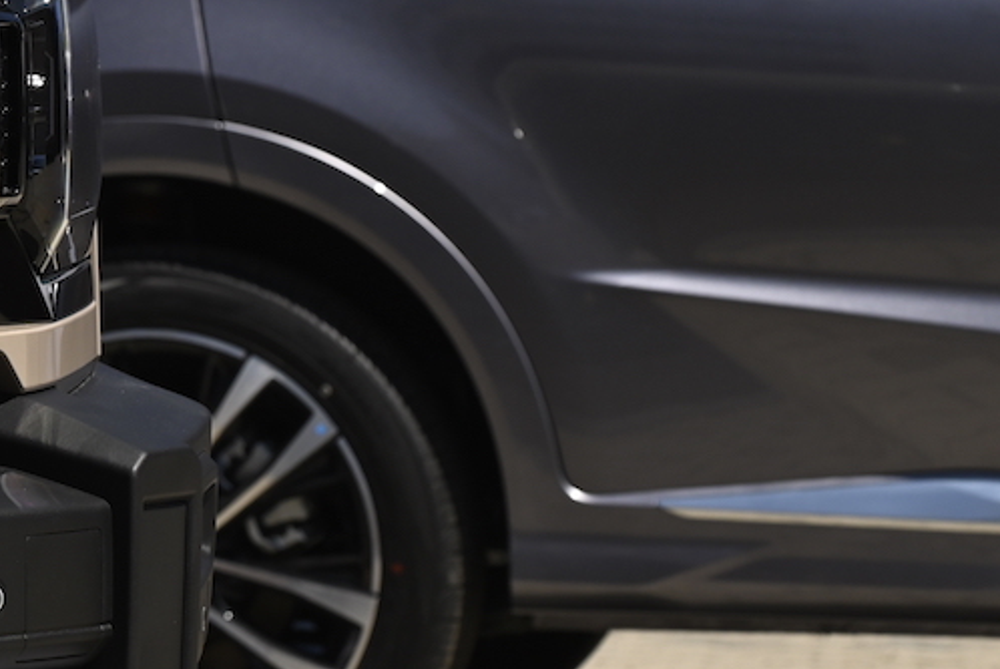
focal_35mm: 321
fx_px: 8924
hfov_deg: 6.3
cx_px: -570
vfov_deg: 4.3
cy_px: 281
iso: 200
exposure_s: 1/200
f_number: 7.1
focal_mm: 100
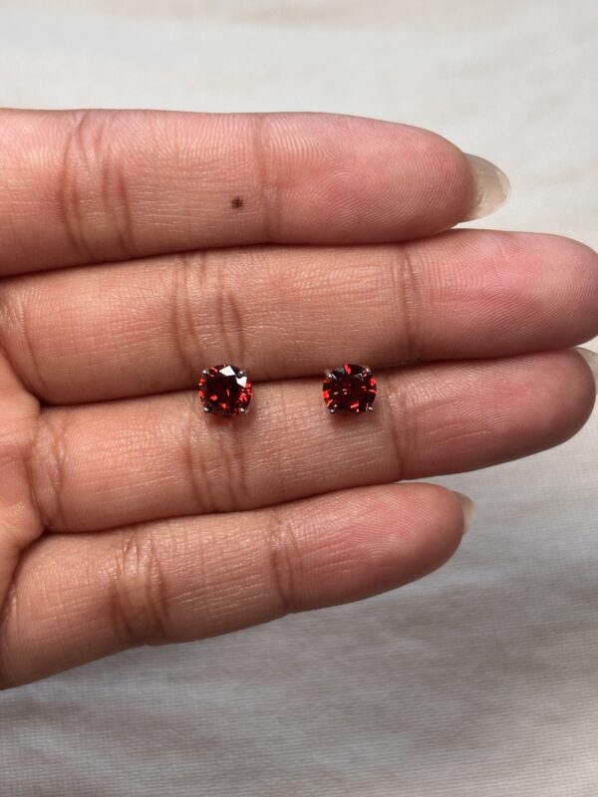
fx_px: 1198
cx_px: 299
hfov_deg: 28.0
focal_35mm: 52
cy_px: 398
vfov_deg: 36.8
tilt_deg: -63.0
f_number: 1.6
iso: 32
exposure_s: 1/160
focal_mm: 5.96
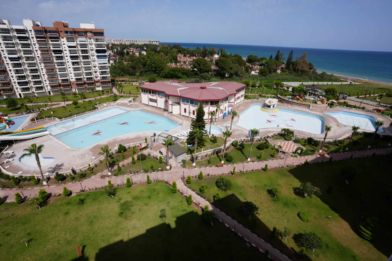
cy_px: 130
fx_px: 185
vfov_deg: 70.4
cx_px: 196
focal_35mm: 17
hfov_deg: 93.3
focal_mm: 17
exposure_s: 1/250
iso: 100
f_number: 10
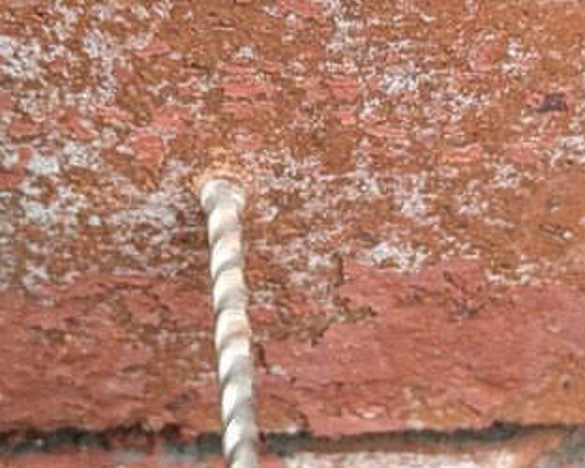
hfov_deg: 19.2
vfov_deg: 15.3
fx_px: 1732
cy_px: 360
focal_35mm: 100
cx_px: 281
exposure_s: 1/100
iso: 83
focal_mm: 5.43
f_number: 1.89
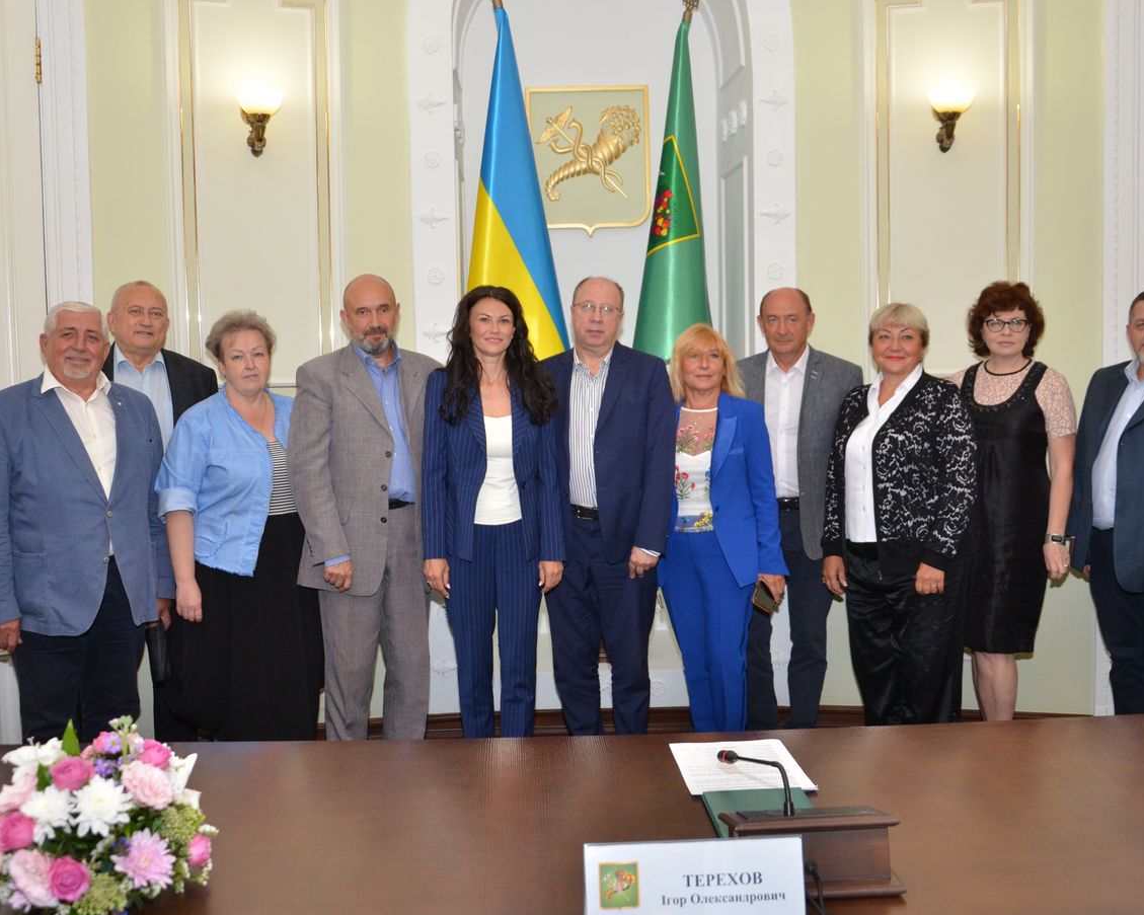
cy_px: 452
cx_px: 579
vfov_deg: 40.5
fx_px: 1238
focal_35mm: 37
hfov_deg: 49.6
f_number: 4
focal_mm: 21
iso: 800
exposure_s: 1/250
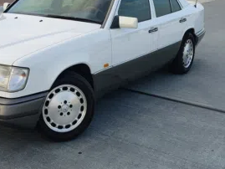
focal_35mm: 57
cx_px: 51
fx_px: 371
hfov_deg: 33.0
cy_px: 54
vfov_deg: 25.5
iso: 100
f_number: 1.8
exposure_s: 1/415
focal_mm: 5.56
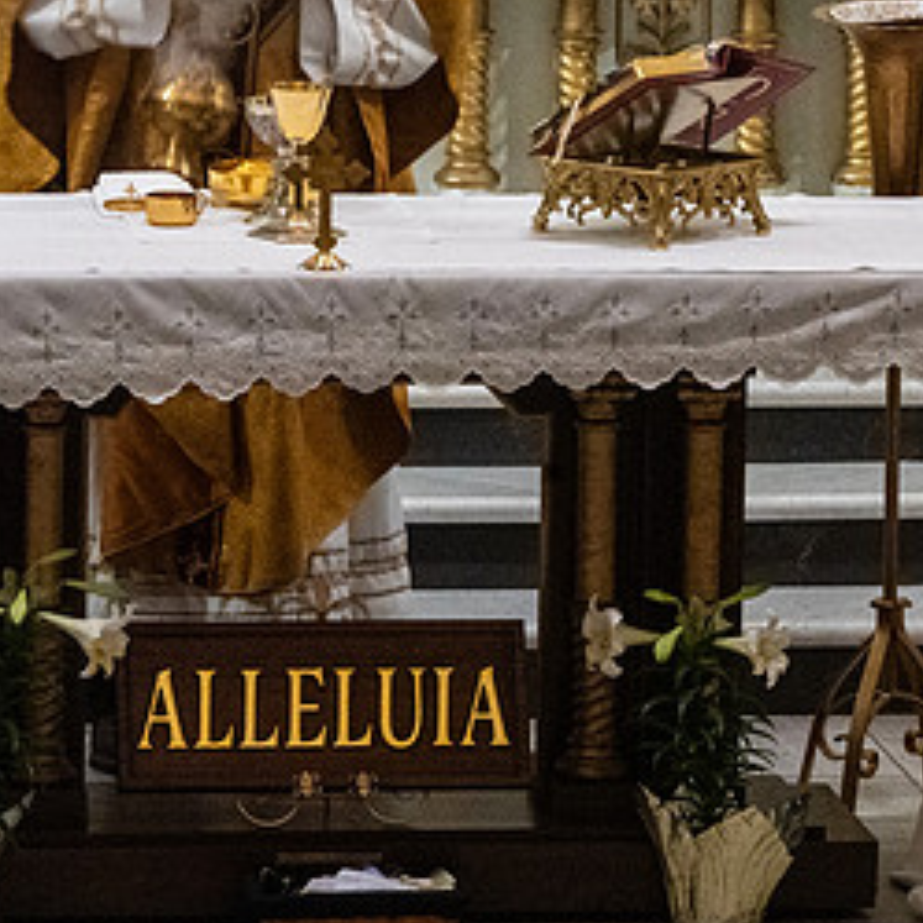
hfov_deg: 3.6
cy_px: 82
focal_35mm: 487
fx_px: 14691
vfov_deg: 3.6
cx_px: 627
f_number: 14
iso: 5000
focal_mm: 200
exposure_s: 1/60
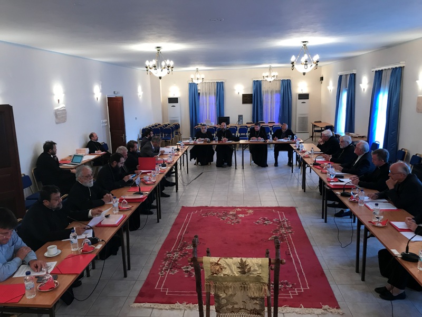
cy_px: 158
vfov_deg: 49.7
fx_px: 341
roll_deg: +2.4
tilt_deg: -9.9
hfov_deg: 63.4
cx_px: 211
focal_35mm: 28
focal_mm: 3.99
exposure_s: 1/17
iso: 50
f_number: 1.8
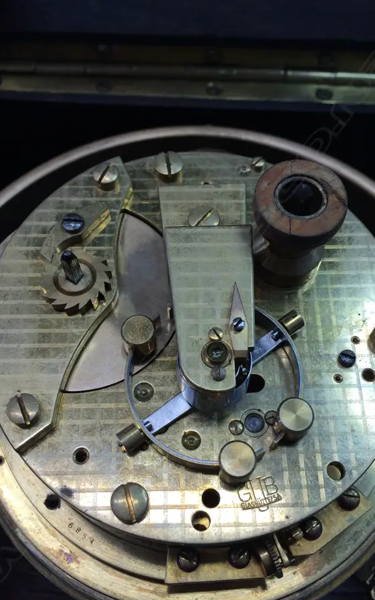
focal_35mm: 35
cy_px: 311
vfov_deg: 55.3
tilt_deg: -63.8
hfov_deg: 36.3
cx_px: 193
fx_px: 572
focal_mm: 4.15
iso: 32
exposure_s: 1/60
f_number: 2.2
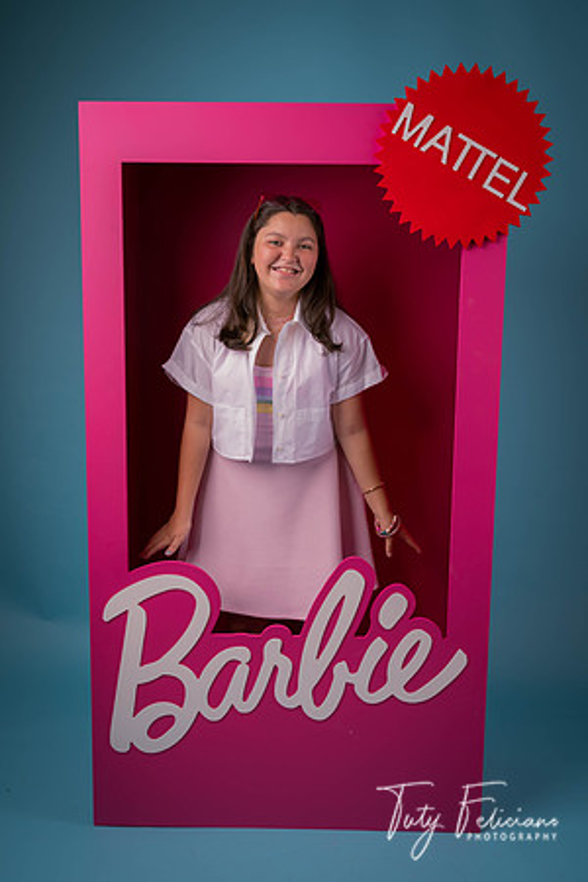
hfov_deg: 35.9
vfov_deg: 51.9
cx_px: 294
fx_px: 906
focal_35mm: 37
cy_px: 441
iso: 125
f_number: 6.3
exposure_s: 1/80
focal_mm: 37
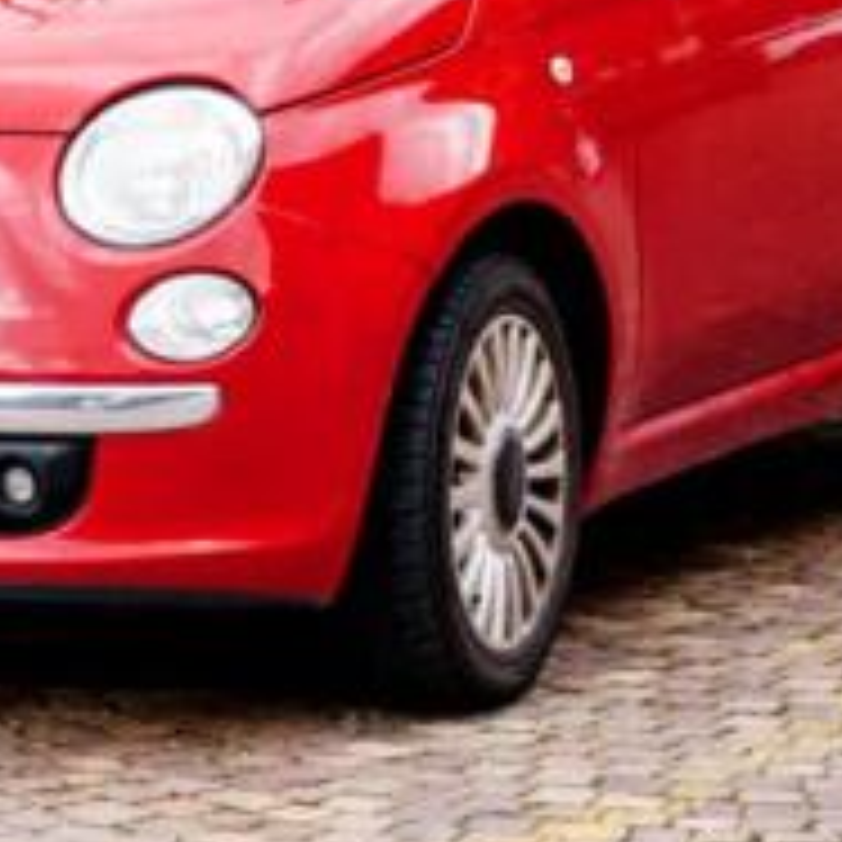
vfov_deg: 6.3
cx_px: -509
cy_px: -865
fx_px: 7485
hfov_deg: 6.3
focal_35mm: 272
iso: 100
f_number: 1.4
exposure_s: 1/640
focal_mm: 50
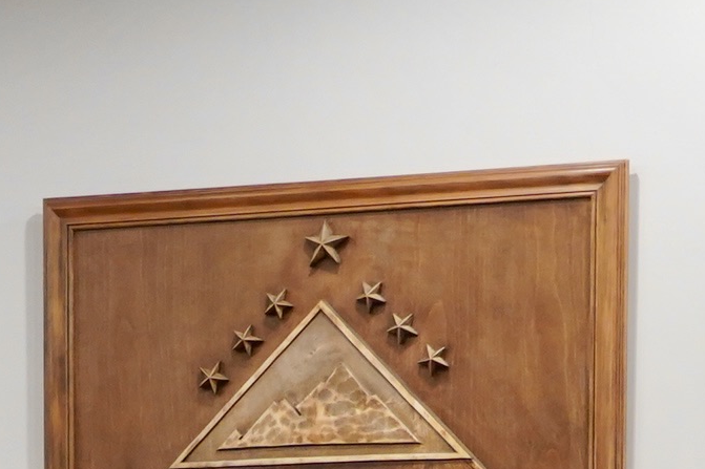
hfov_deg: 9.4
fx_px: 4248
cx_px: 56
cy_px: 1281
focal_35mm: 217
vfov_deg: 6.0
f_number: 4
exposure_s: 1/160
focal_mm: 37
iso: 2000
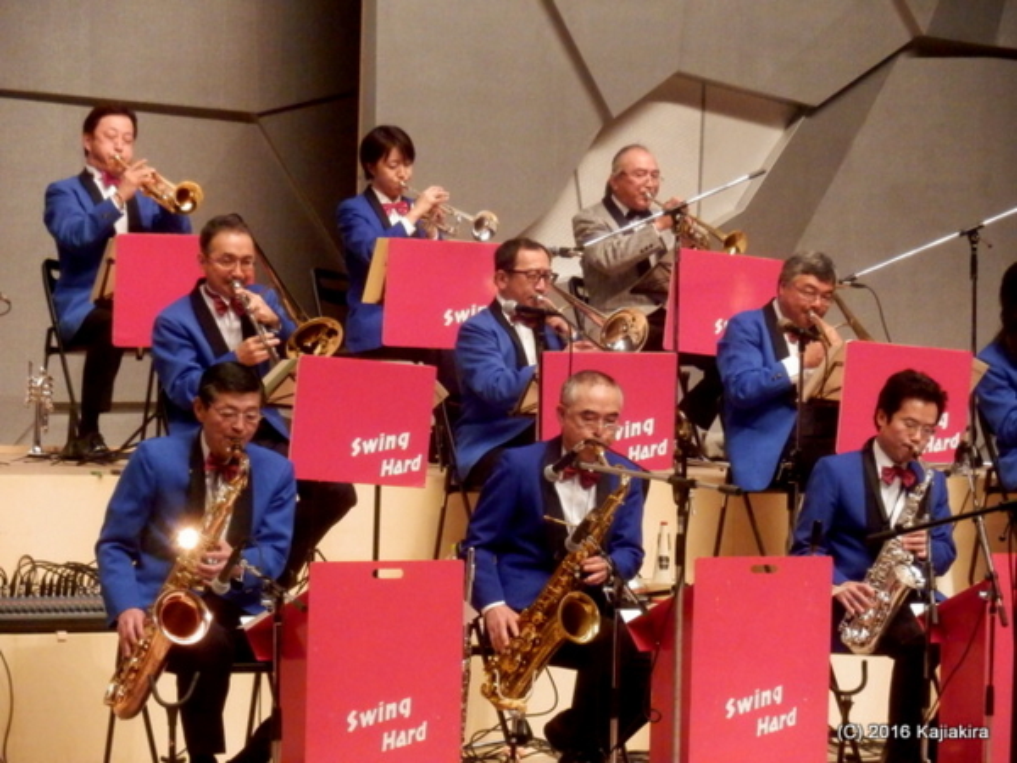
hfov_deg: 10.9
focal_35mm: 181
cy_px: 382
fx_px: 5318
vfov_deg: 8.2
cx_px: 508
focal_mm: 32
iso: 1600
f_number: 5.9
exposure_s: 1/200
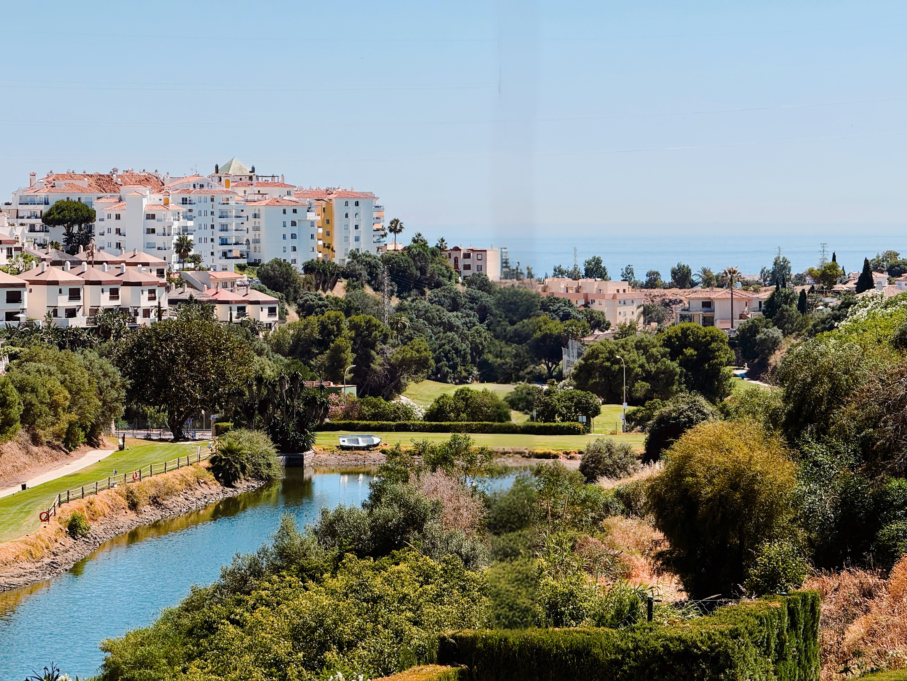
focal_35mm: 120
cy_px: 340
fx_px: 3144
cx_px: 454
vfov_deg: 12.3
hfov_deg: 16.4
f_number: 2.8
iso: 50
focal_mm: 15.66
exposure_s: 1/2439
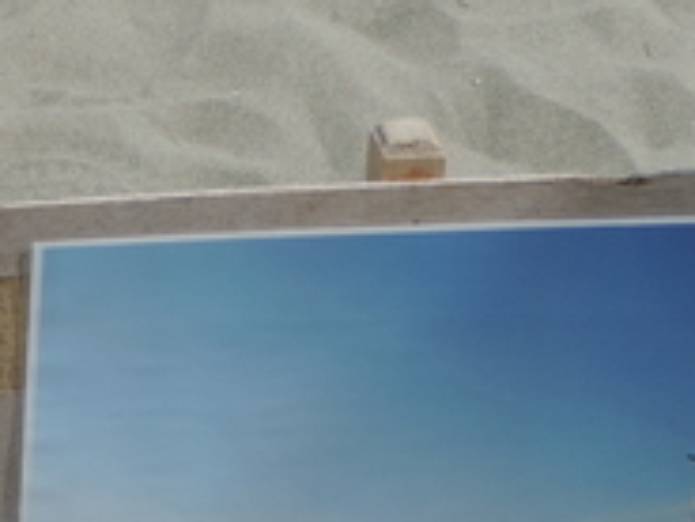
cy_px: 477
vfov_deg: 7.9
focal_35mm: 187
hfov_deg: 10.1
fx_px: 3754
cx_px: -449
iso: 80
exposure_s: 1/1250
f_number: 3.4
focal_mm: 7.6
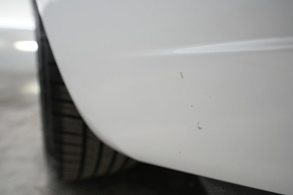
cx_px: 146
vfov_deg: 46.4
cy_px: 98
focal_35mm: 28
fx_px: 228
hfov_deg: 65.5
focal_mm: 28
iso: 1250
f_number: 4.5
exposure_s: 1/100
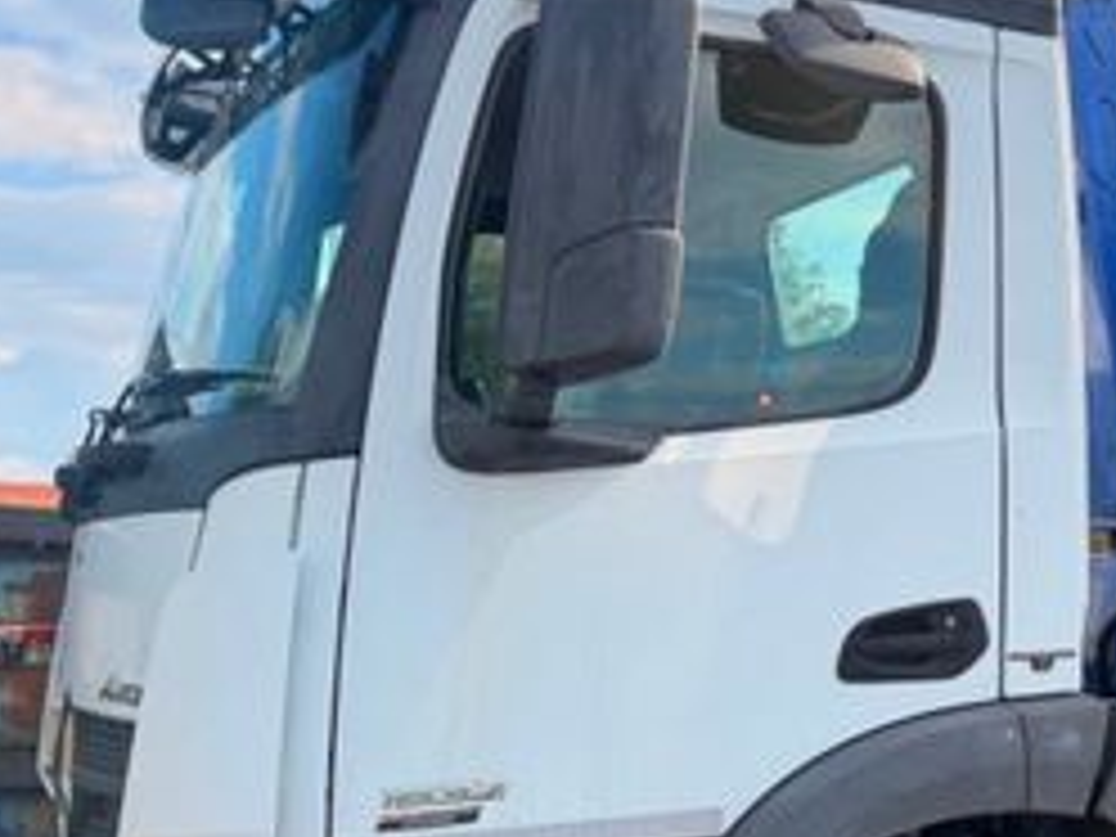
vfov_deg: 25.1
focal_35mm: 58
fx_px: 1870
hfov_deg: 29.1
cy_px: 540
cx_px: 1314
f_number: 1.78
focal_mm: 6.76
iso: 100
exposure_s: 1/1855
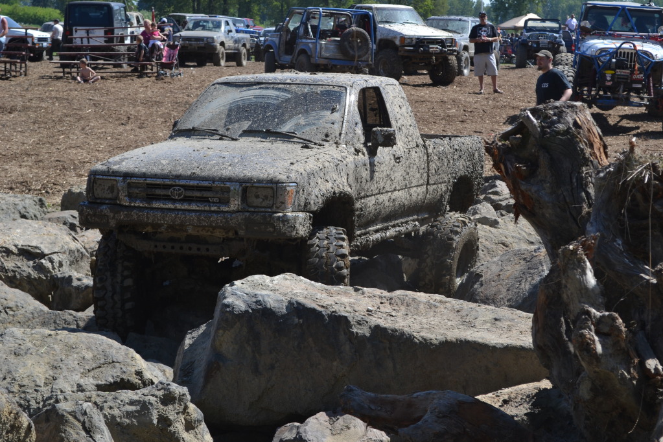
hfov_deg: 24.6
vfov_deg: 16.6
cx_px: 332
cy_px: 221
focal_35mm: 82
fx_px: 1519
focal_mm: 55
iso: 100
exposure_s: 1/200
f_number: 7.1
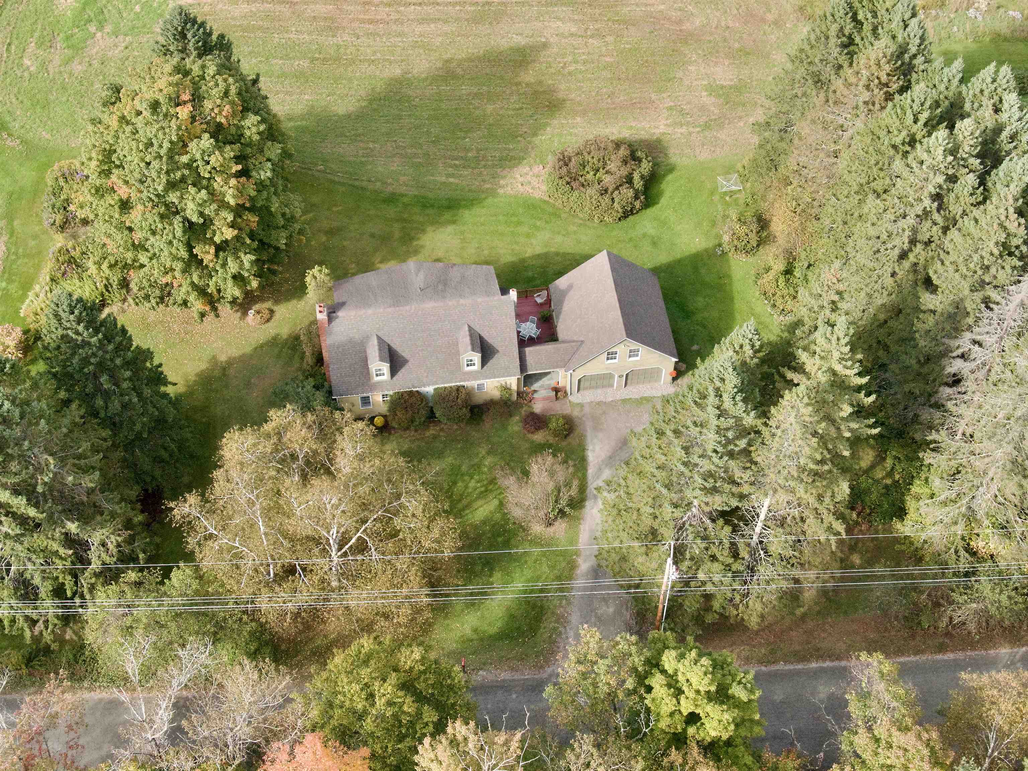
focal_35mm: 48
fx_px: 1425
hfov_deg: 39.7
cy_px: 386
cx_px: 514
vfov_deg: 30.2
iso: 100
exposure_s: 1/160
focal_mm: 8.6
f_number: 3.8
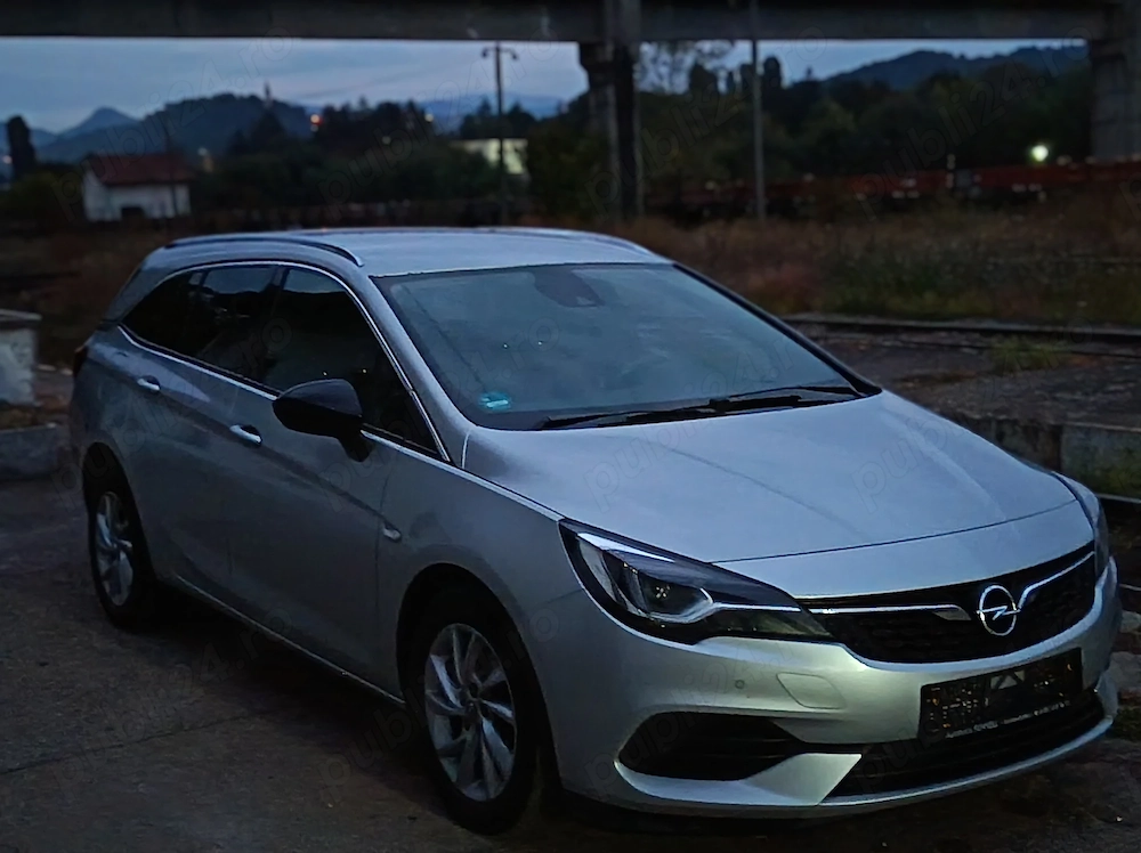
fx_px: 1581
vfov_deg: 30.2
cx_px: 570
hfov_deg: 39.7
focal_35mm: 48
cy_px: 426
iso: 20000
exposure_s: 1/15
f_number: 4
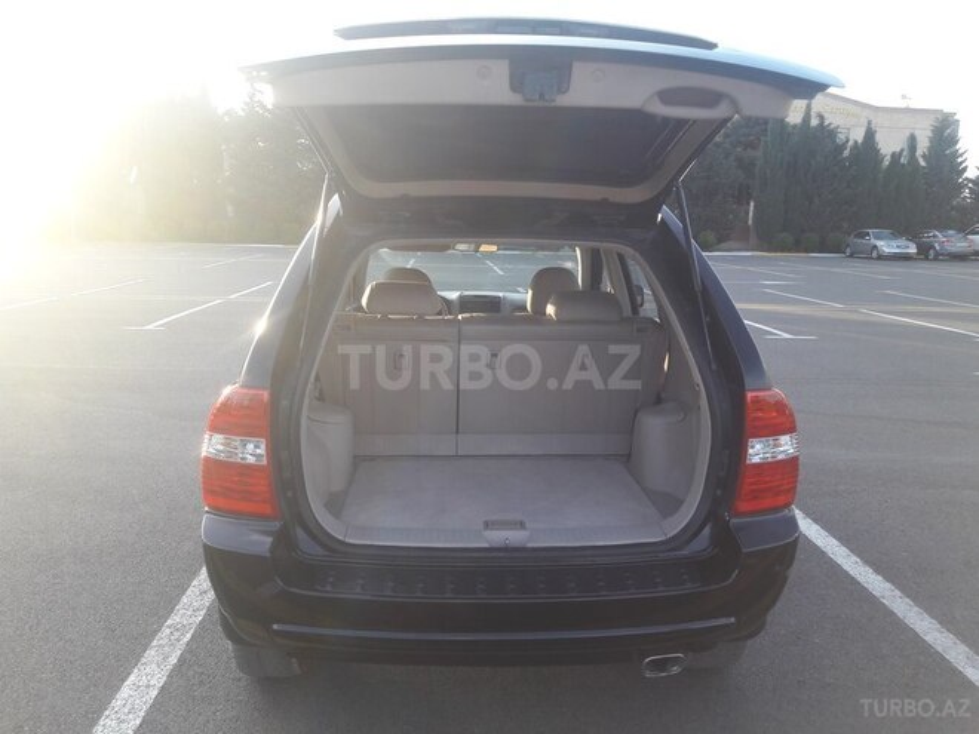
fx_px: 792
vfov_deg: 49.7
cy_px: 367
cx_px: 490
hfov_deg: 63.4
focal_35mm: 28
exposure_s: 1/135
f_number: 1.9
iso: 40
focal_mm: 3.7
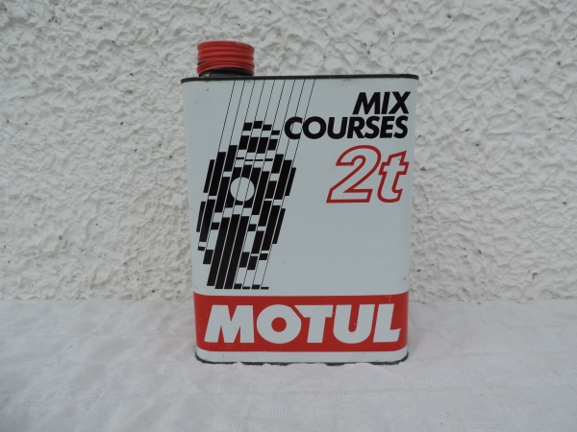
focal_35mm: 24
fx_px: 400
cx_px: 288
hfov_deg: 71.6
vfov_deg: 56.8
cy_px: 216
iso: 80
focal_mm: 4.3
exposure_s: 1/640
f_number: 3
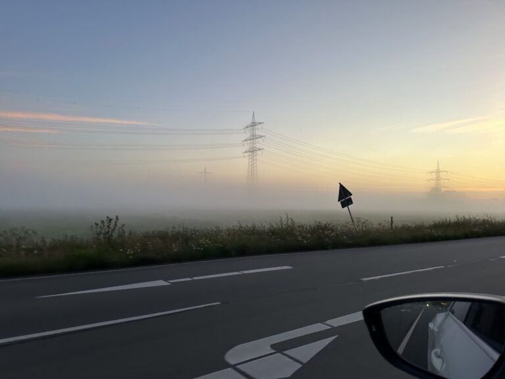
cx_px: 252
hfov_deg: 71.6
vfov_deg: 56.8
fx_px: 350
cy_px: 190
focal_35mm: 24
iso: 64
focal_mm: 6.86
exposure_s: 1/156
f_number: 1.78
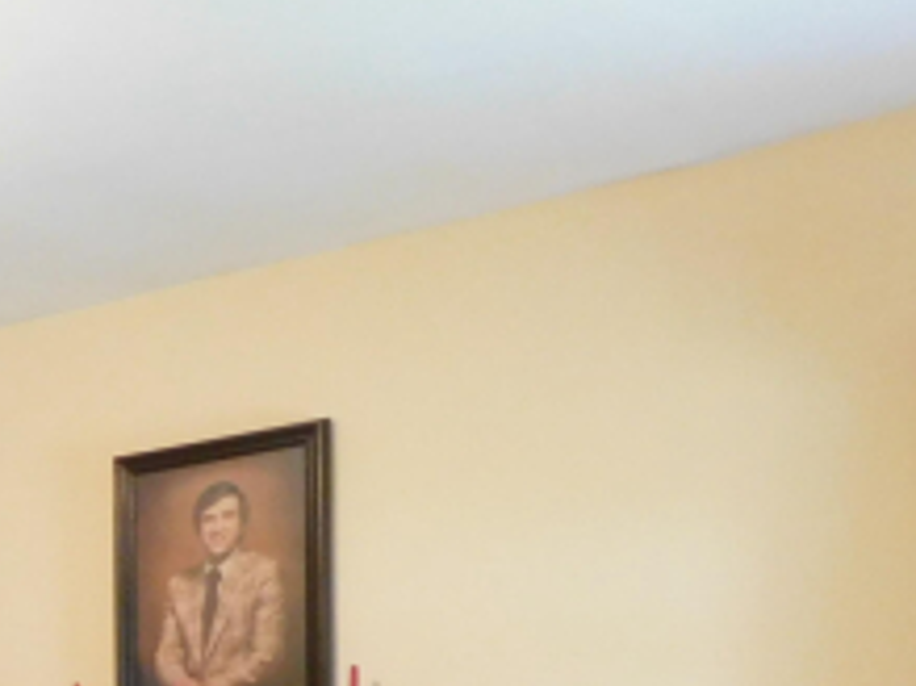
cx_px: -420
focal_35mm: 70
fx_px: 1851
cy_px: 895
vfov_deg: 19.4
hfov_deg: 23.0
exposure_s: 1/10
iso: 400
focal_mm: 4
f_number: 3
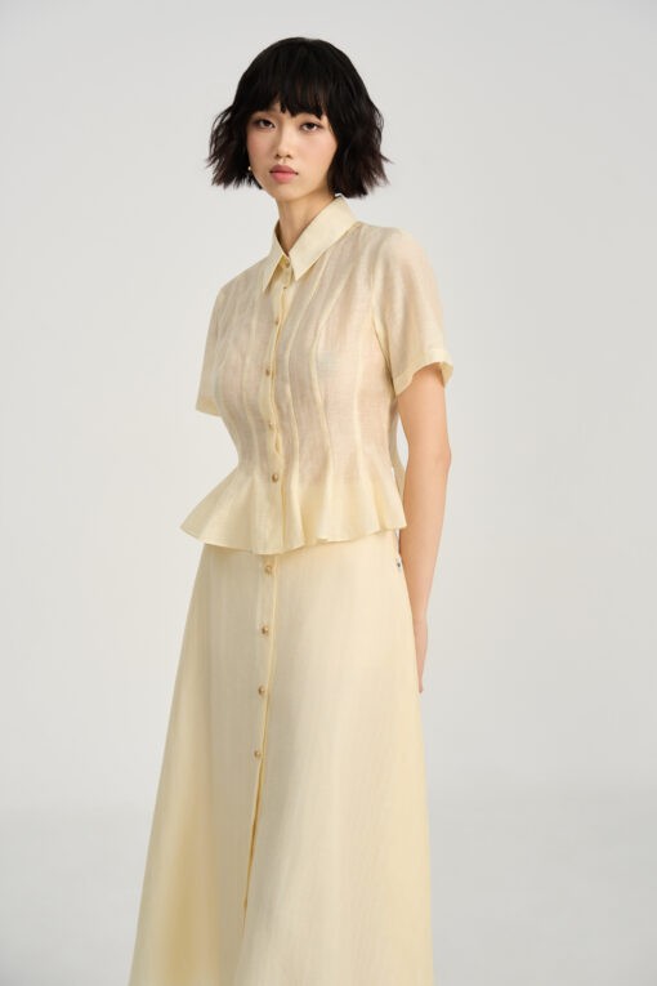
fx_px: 1506
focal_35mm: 55
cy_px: 493
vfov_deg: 36.2
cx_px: 328
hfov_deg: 24.6
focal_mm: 55
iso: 160
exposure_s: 1/160
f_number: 6.3
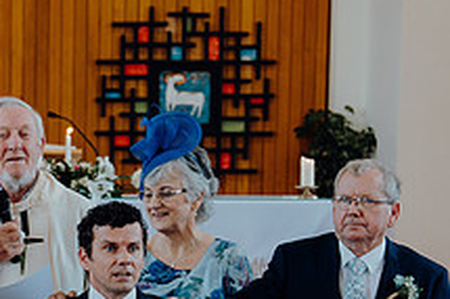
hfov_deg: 15.7
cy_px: 375
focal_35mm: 127
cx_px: -48
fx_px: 1586
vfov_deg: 10.6
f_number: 2.8
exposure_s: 1/200
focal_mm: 47
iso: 500
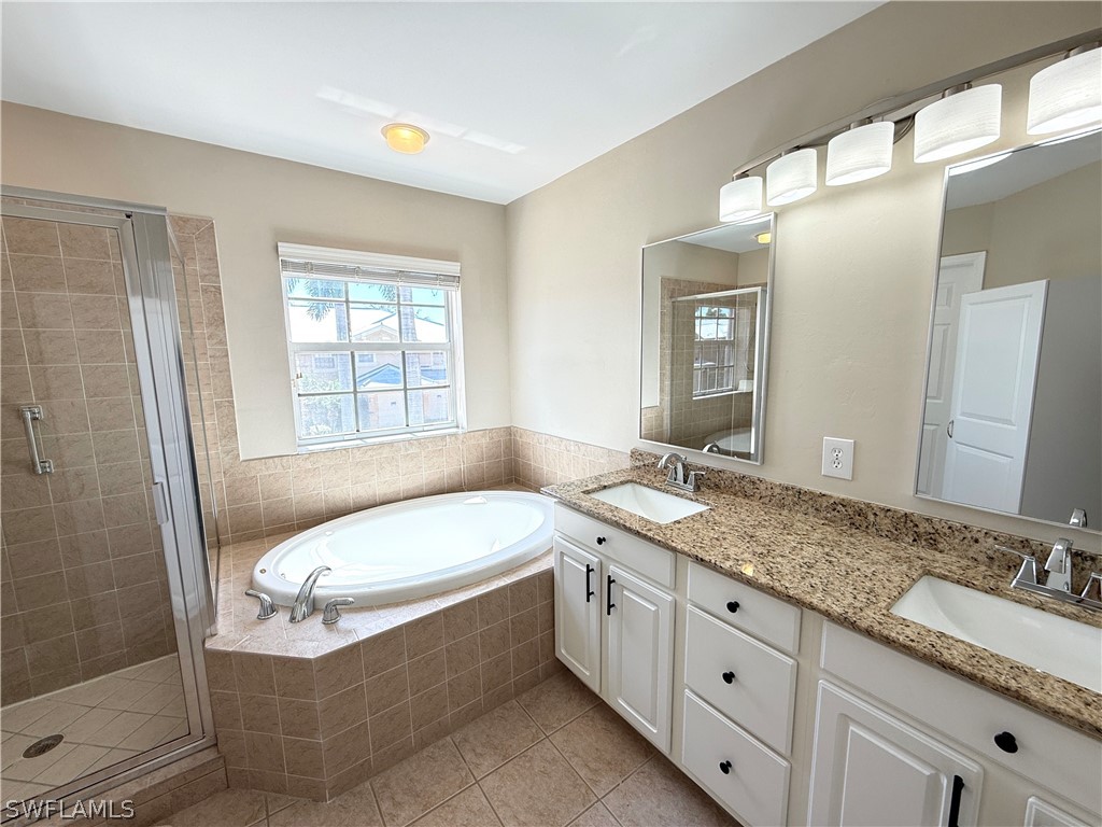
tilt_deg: -7.8
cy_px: 414
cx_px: 551
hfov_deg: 102.1
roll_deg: +1.2
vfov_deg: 85.7
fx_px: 446
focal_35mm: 14
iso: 64
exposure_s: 1/120
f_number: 2.2
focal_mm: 2.22
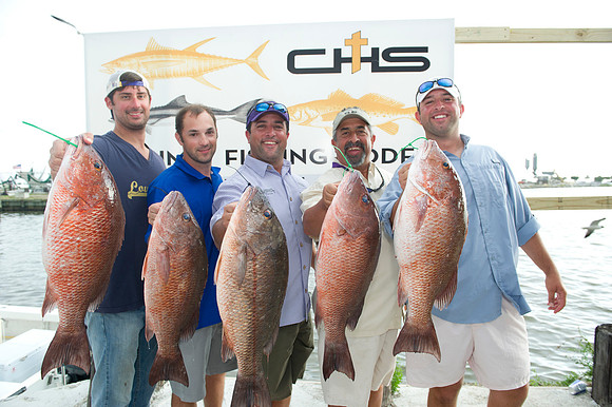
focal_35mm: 24
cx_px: 306
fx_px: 408
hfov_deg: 73.8
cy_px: 204
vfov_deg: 53.1
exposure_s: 1/250
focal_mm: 24
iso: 400
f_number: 5
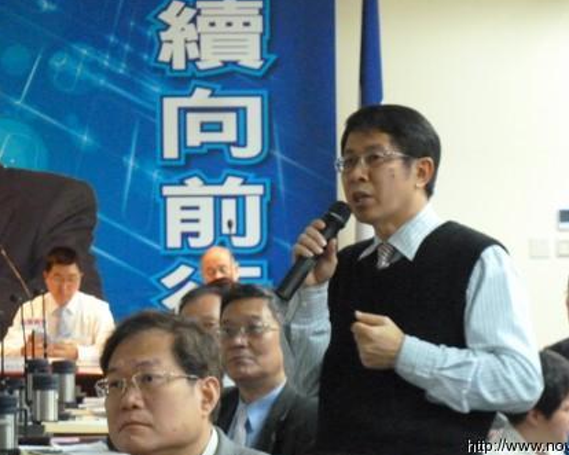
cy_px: 217
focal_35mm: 155
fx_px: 2610
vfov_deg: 10.0
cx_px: 328
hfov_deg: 12.4
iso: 1250
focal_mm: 22.5
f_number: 4.5
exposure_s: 1/15
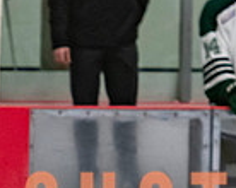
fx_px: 5929
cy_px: 232
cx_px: -283
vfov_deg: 1.8
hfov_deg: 2.3
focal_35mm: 850
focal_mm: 130
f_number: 3.2
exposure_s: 1/640
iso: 2000
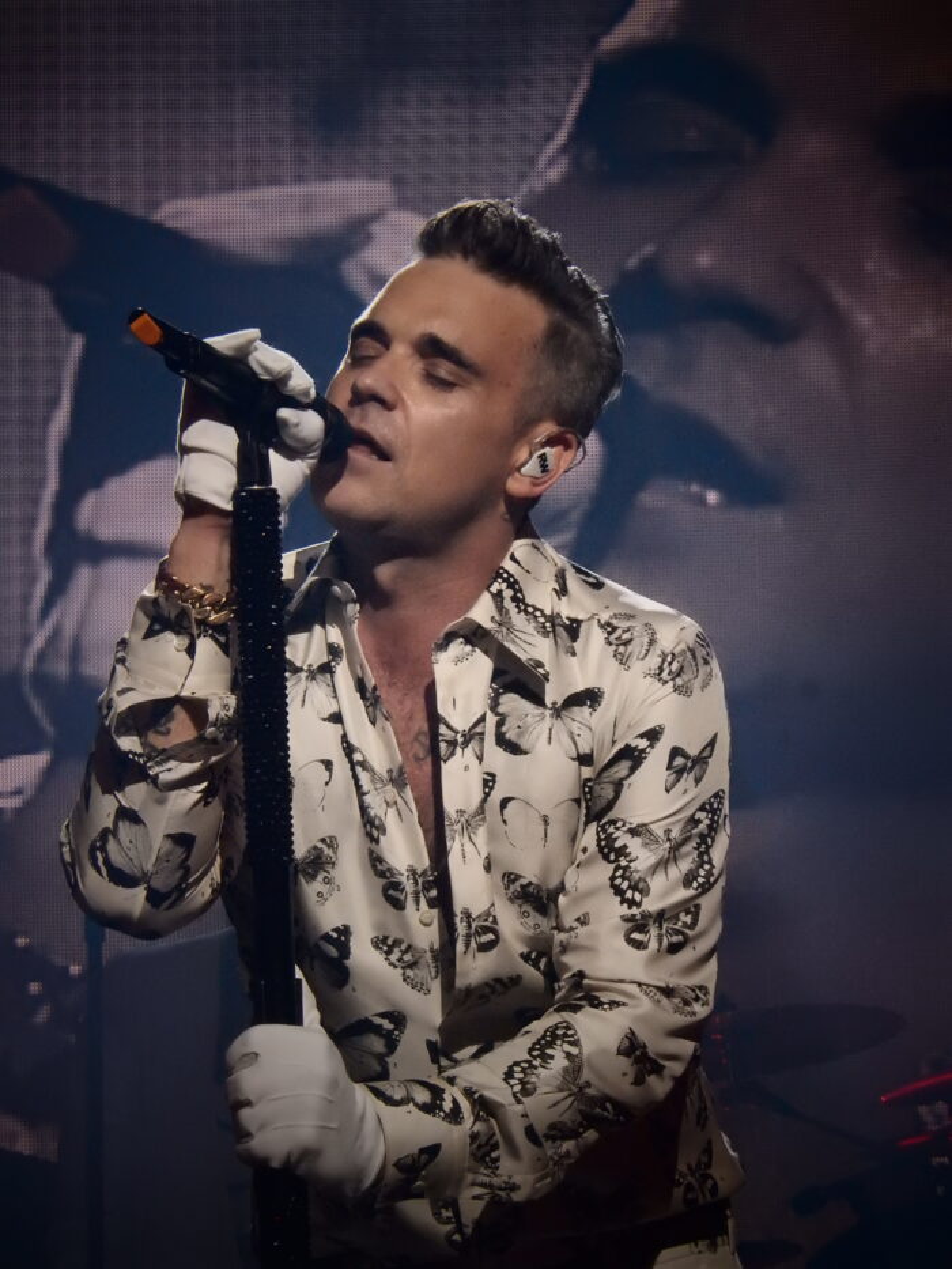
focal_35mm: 239
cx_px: 476
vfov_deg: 8.3
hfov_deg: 6.2
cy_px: 634
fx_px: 8762
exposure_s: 1/100
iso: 1600
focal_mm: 42.8
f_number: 5.8
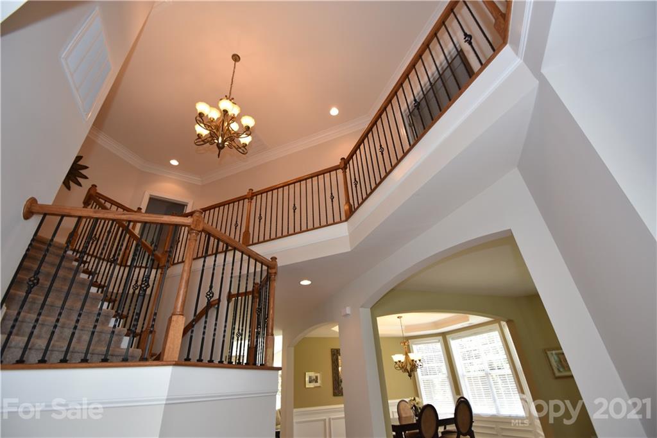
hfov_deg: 100.4
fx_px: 274
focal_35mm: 15
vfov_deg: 77.3
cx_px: 328
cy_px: 219
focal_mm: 10
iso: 250
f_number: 4
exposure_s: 1/60
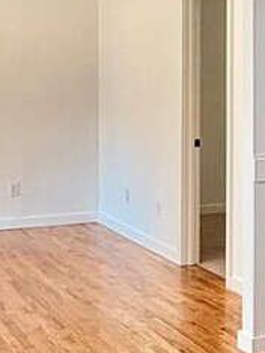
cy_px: 127
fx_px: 876
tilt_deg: -2.2
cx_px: 306
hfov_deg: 16.6
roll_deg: -0.8
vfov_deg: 22.7
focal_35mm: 86
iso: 160
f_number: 2.2
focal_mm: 2.22
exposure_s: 1/120
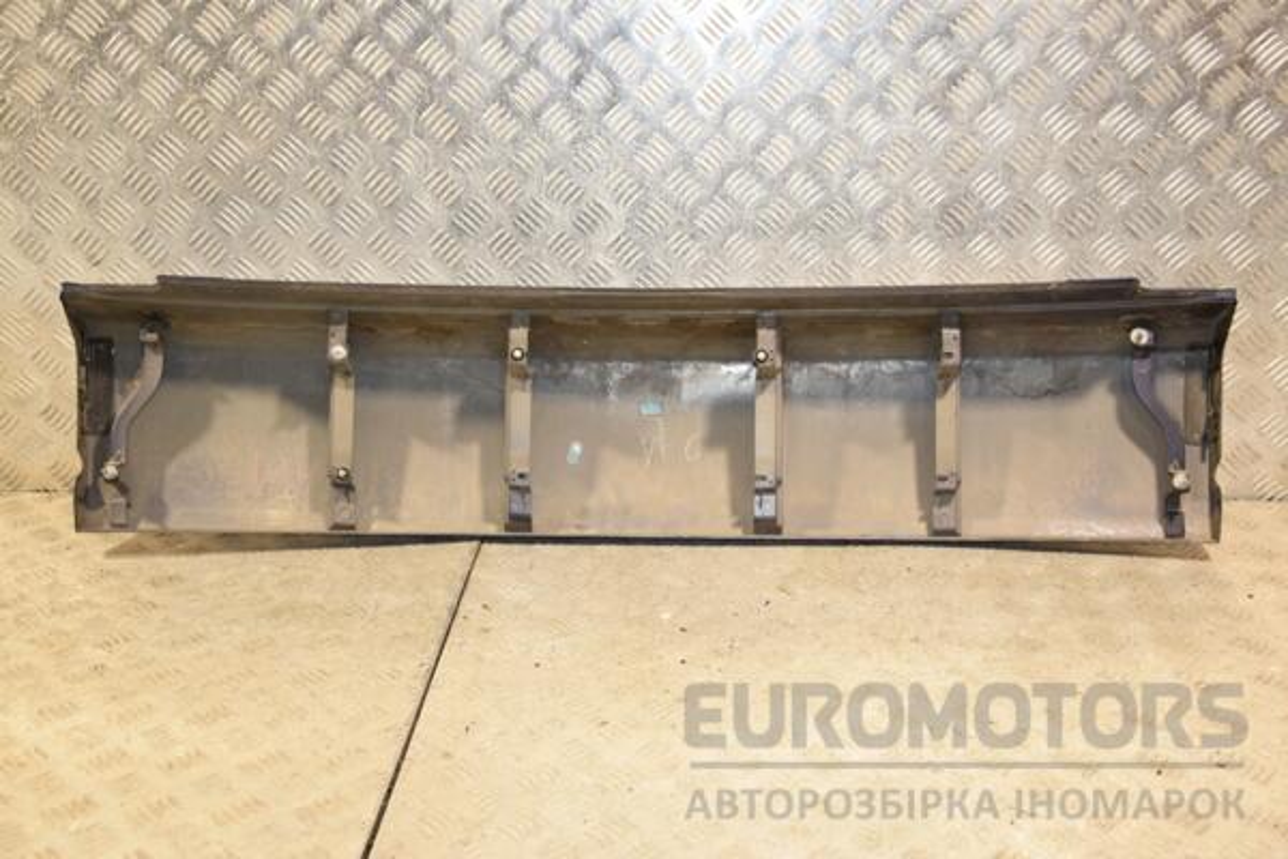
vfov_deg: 31.9
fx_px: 1503
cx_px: 644
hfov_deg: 46.4
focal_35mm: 42
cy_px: 430
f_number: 5
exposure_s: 1/200
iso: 800
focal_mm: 28
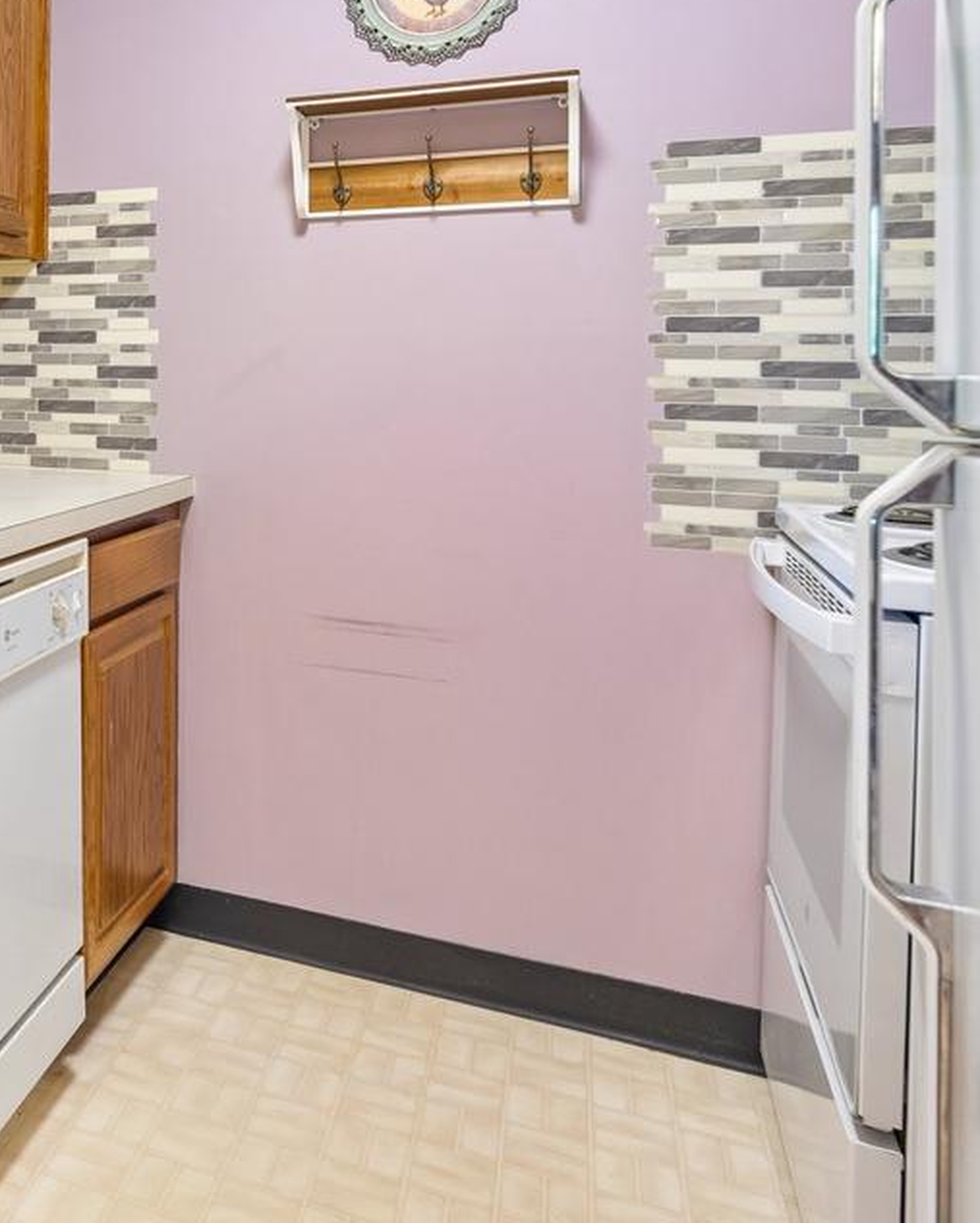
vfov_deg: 54.1
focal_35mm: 32
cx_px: -99
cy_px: 373
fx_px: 1159
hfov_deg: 38.1
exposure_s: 1/7
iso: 160
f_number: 4
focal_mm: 10.3
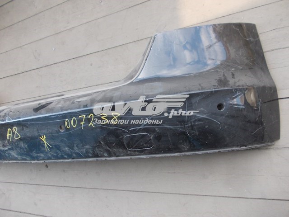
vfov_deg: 49.7
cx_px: 144
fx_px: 234
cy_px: 108
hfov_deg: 63.4
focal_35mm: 28
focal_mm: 4
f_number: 2.7
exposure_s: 1/80
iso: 80
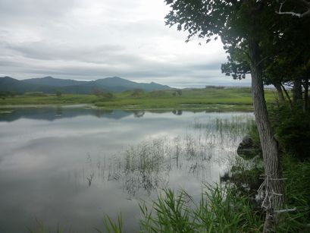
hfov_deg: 69.4
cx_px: 155
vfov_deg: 54.9
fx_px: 224
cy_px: 116
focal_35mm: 25
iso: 160
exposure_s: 1/500
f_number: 4
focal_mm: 4.4
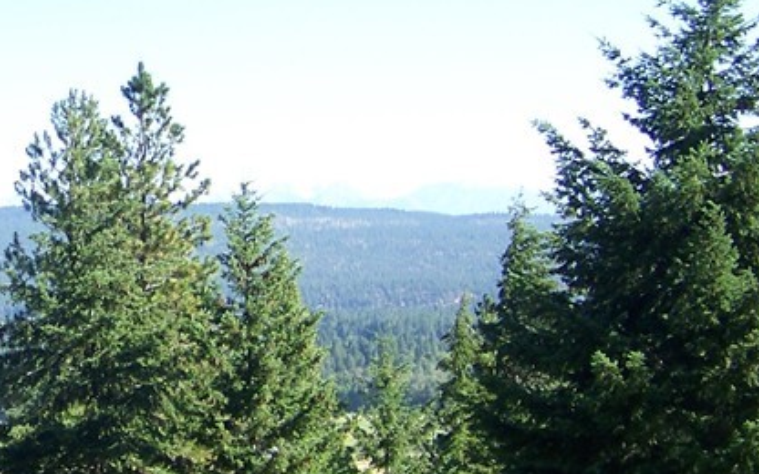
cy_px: 182
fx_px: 1944
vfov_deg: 13.9
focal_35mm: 94
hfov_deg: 21.0
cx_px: -75
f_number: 2.8
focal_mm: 5.85
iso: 64
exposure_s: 1/250
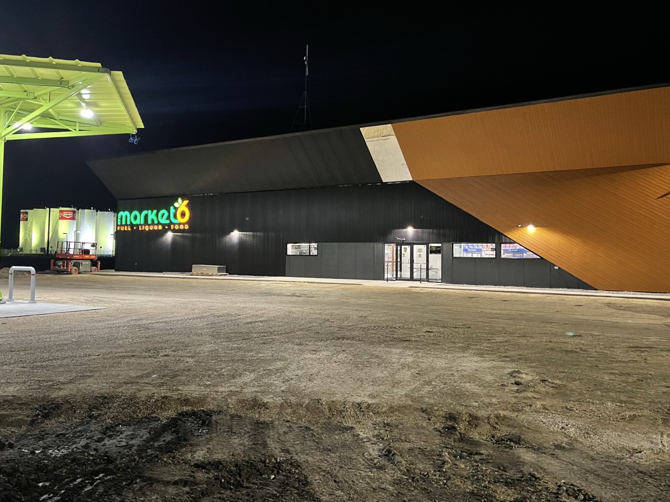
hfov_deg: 61.7
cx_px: 332
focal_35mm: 29
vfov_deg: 48.1
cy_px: 224
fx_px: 561
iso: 640
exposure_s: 1/30
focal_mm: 5.1
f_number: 1.6
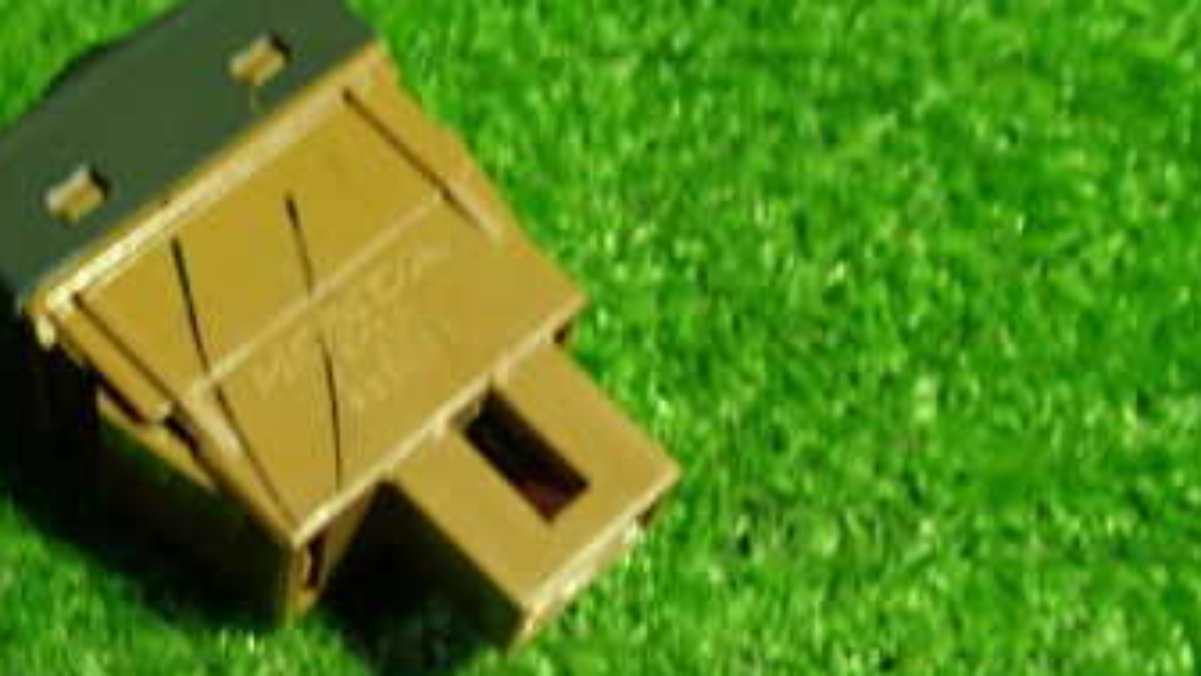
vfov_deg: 17.2
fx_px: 2229
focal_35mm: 70
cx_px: 350
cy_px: 318
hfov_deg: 29.8
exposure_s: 1/40
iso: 320
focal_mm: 6.37
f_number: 2.5
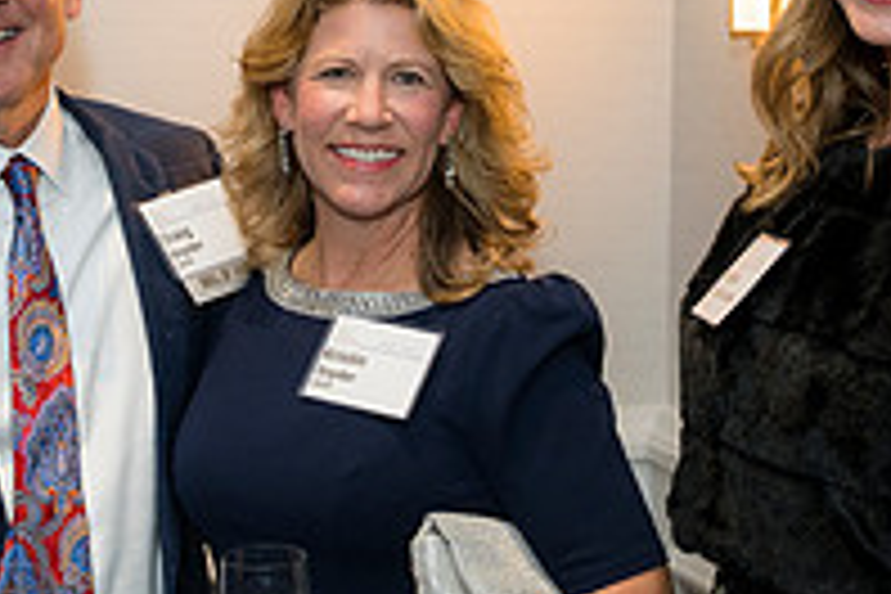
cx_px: 400
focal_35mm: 88
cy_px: 196
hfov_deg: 23.1
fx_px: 2178
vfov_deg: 15.5
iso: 800
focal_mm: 30
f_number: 4
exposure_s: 1/125
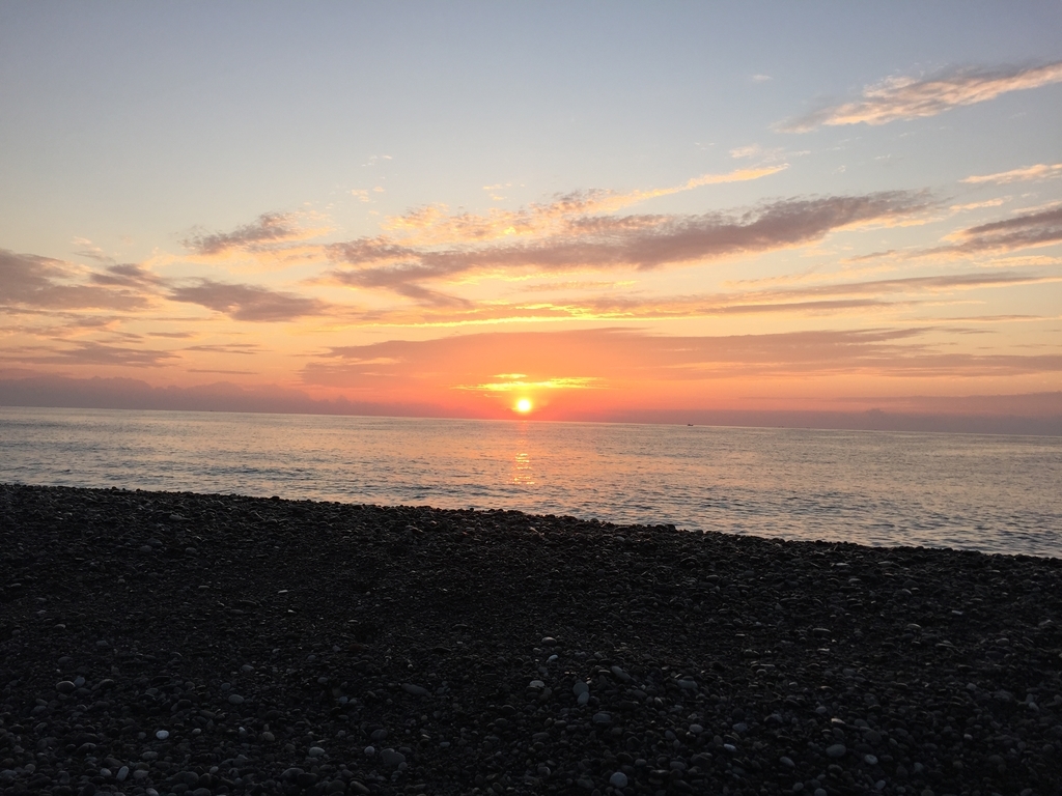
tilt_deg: +2.0
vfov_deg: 48.2
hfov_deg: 61.7
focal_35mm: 29
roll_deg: -1.0
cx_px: 531
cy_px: 398
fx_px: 890
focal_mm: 4.15
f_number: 2.2
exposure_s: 1/366
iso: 32
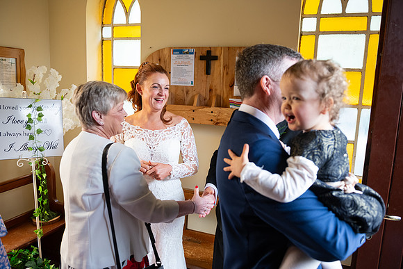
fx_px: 314
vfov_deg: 46.4
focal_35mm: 28
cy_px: 134
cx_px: 202
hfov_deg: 65.5
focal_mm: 28
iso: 800
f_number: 3.5
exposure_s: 1/160
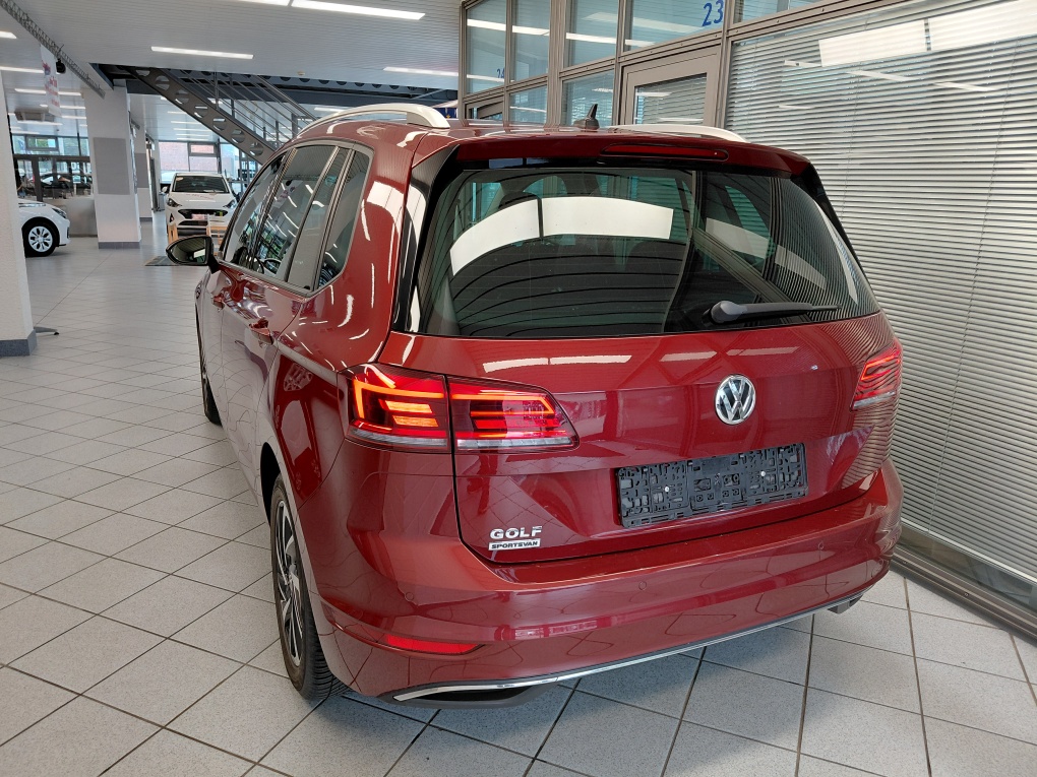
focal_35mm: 25
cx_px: 518
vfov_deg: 54.9
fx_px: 749
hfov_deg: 69.4
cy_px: 388
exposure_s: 1/120
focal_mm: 4.69
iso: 160
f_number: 1.8
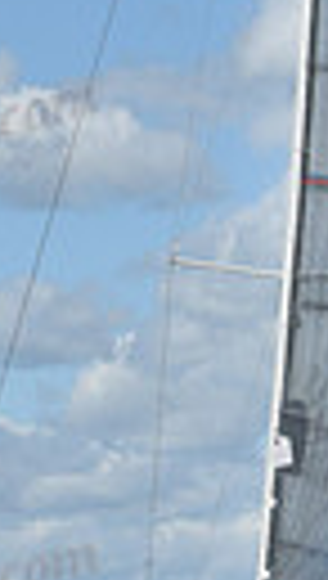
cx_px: 330
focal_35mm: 329
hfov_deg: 3.7
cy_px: -130
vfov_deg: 6.5
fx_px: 5064
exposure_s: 1/1600
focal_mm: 70
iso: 320
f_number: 9
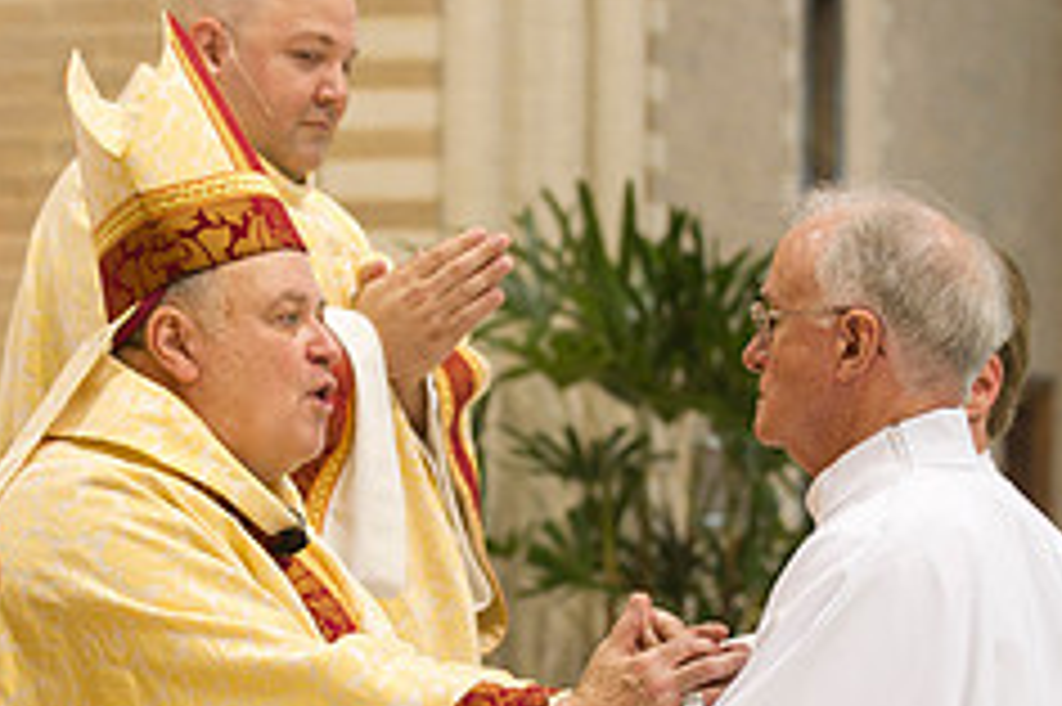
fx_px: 6220
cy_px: 567
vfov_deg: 6.5
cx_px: 464
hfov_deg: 9.8
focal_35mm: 211
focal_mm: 86
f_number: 2.8
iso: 2000
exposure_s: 1/100
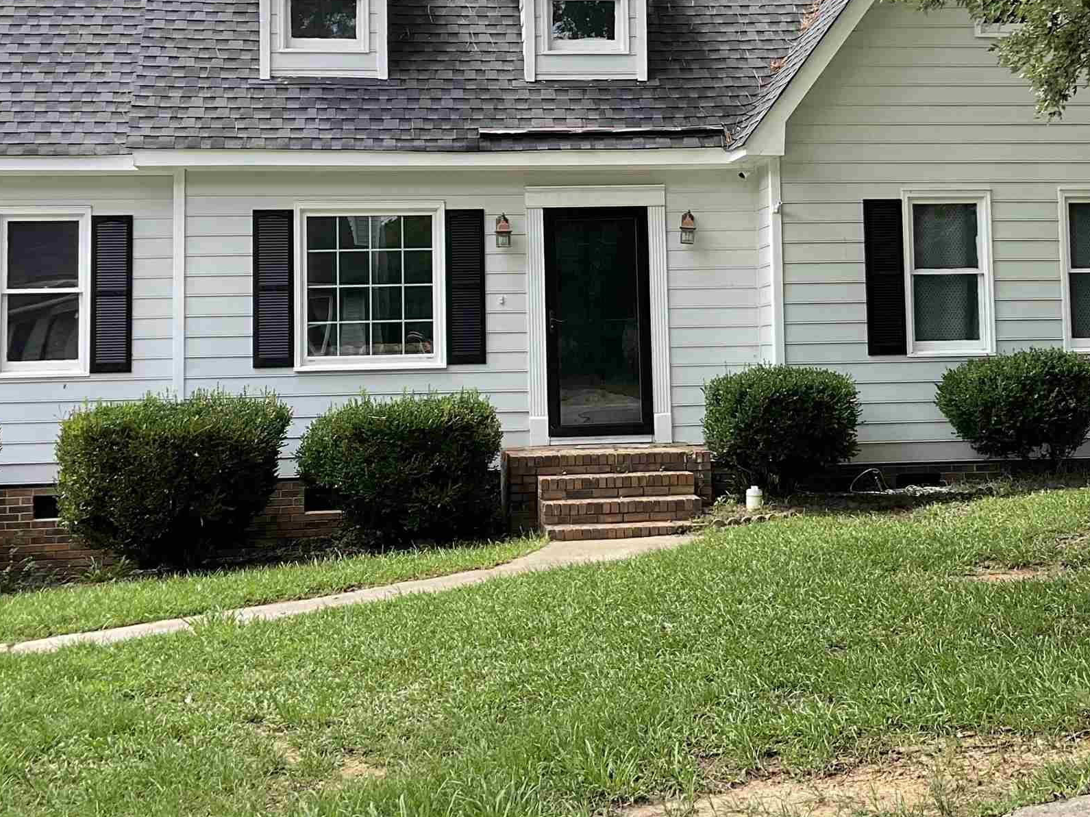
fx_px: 1763
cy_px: 210
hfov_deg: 34.2
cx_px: 649
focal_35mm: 56
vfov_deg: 25.8
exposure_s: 1/540
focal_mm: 3
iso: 16
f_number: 1.8
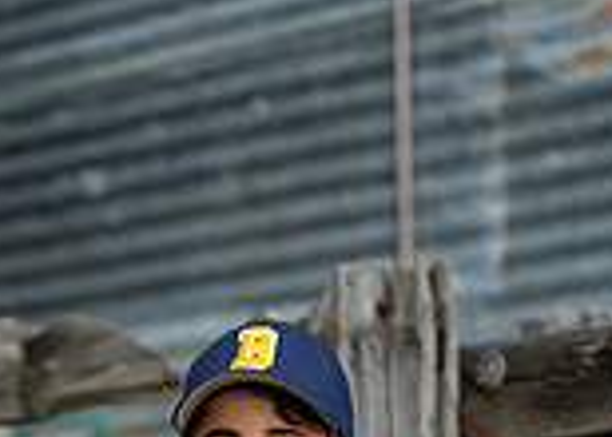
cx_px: -33
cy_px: 775
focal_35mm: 220
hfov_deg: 9.1
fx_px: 3824
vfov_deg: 6.4
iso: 125
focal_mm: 50
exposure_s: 1/2000
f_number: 1.2
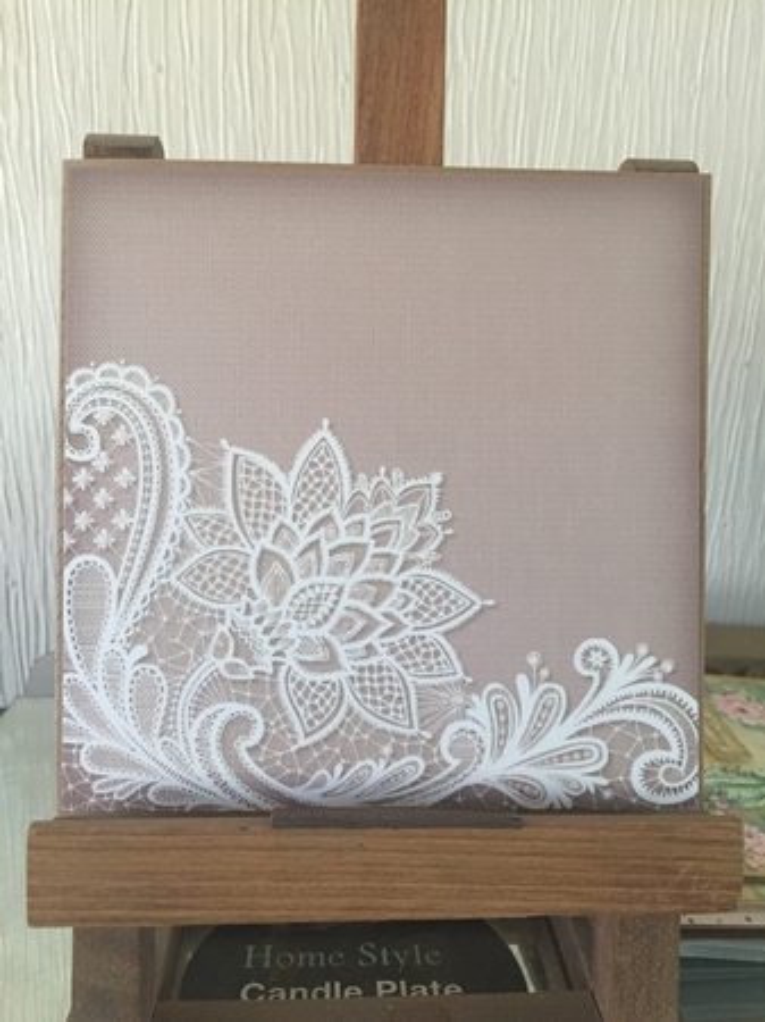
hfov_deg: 48.2
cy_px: 511
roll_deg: -1.3
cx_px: 382
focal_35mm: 29
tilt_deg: -14.6
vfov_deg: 61.7
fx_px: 855
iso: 64
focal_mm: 4.15
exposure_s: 1/33
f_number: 2.2
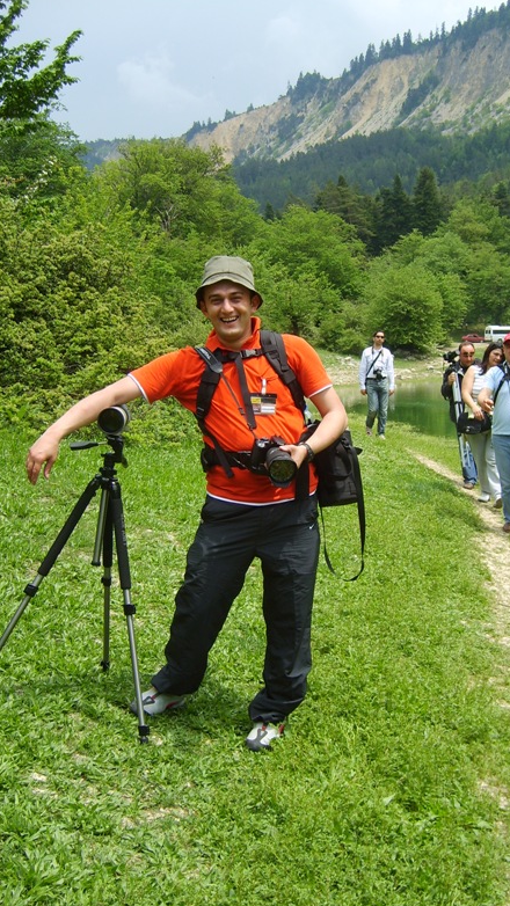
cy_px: 454
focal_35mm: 39
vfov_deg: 51.6
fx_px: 937
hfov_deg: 30.4
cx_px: 287
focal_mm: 5.8
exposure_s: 1/350
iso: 50
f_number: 2.8
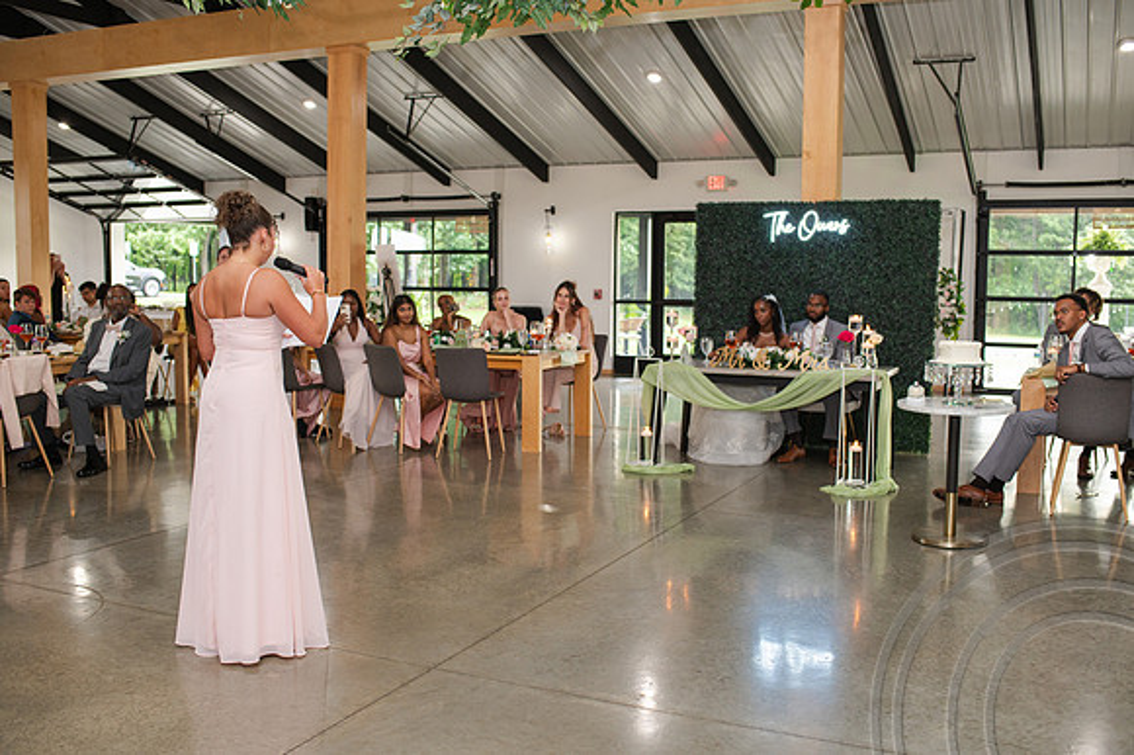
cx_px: 567
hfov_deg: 54.5
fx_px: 1102
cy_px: 378
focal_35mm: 35
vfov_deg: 37.8
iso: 800
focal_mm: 35
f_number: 3.2
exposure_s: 1/200
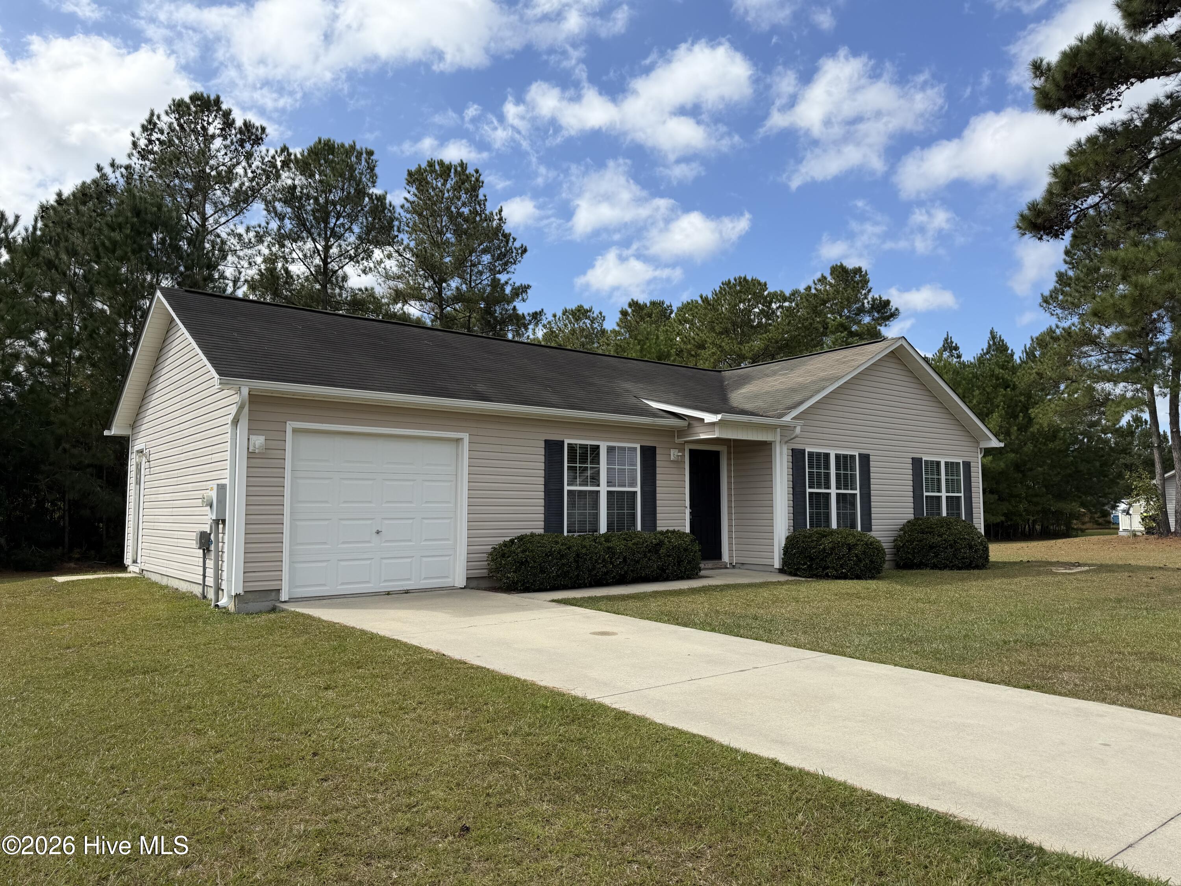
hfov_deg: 71.6
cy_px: 443
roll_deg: -0.3
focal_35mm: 24
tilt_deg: +4.5
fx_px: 819
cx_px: 590
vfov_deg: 56.8
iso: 80
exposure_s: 1/3953
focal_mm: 6.76
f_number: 1.78
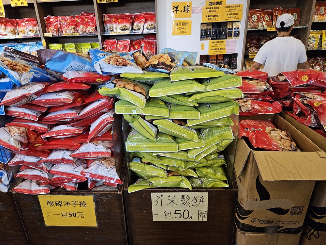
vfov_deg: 58.9
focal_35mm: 23
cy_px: 122
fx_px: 217
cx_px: 163
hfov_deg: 73.9
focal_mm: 5.4
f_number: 1.8
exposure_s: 1/120
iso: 640
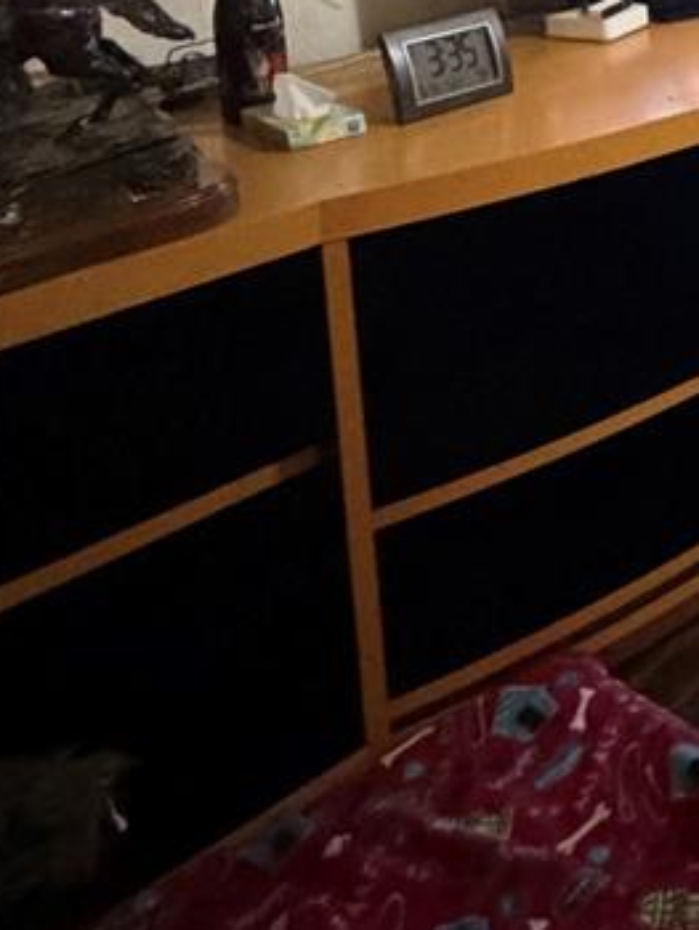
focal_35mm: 48
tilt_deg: -8.5
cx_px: 1007
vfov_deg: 34.2
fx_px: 1291
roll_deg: +2.2
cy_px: -96
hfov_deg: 24.5
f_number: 2.2
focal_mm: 2.22
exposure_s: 1/40
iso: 1000
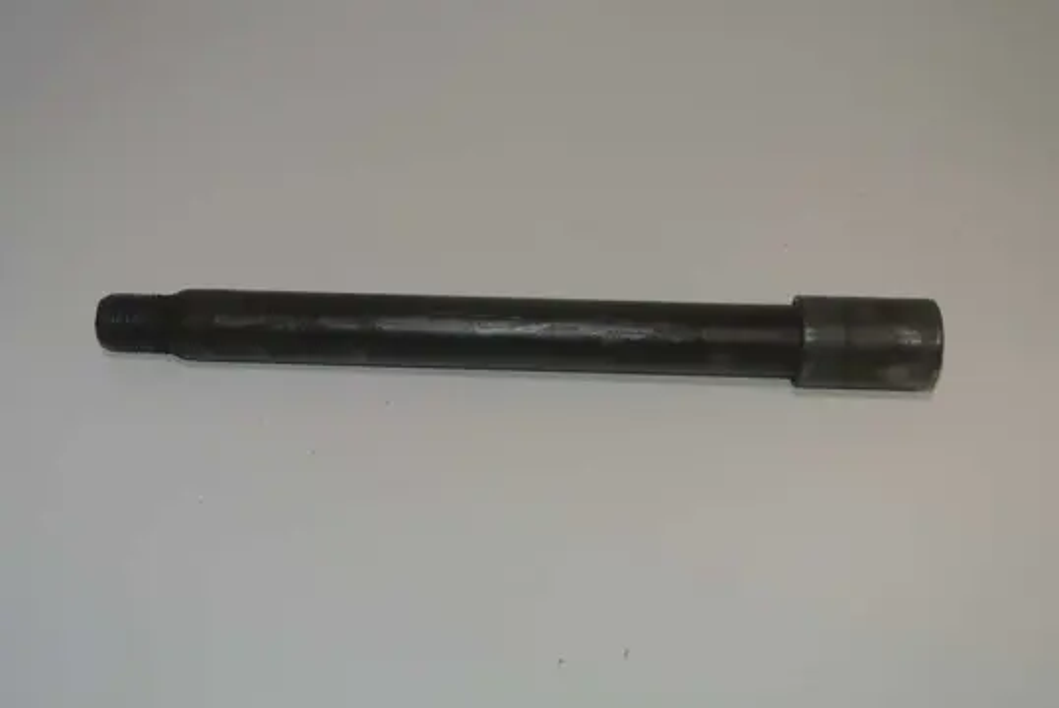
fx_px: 1502
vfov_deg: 26.5
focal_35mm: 51
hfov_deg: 38.8
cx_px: 530
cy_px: 354
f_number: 4.8
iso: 200
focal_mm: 18.9
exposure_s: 1/60
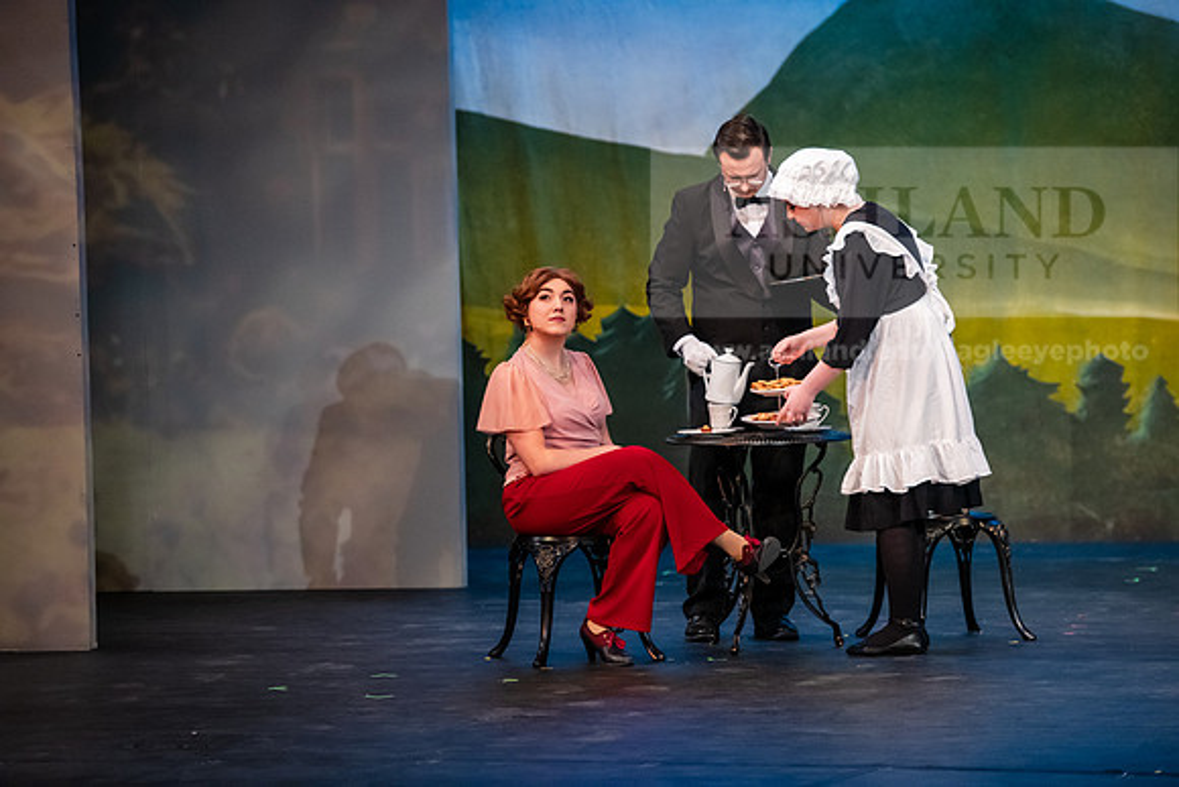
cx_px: 590
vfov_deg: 8.6
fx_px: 5241
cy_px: 394
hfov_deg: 12.8
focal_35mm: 160
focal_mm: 160
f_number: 3.2
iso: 3200
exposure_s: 1/200
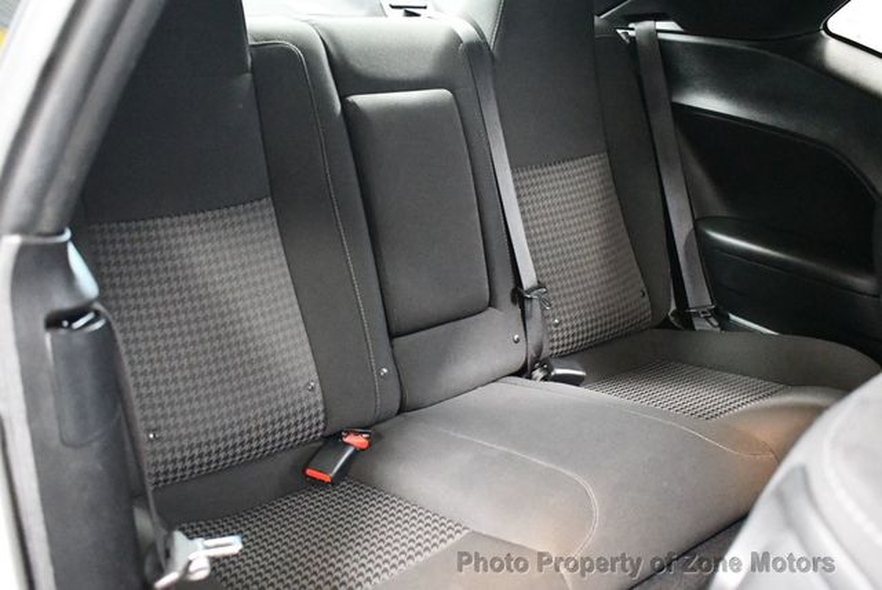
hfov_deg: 53.1
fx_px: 883
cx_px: 441
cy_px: 295
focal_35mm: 36
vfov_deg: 36.9
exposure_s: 1/40
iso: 12800
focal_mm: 18
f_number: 3.5
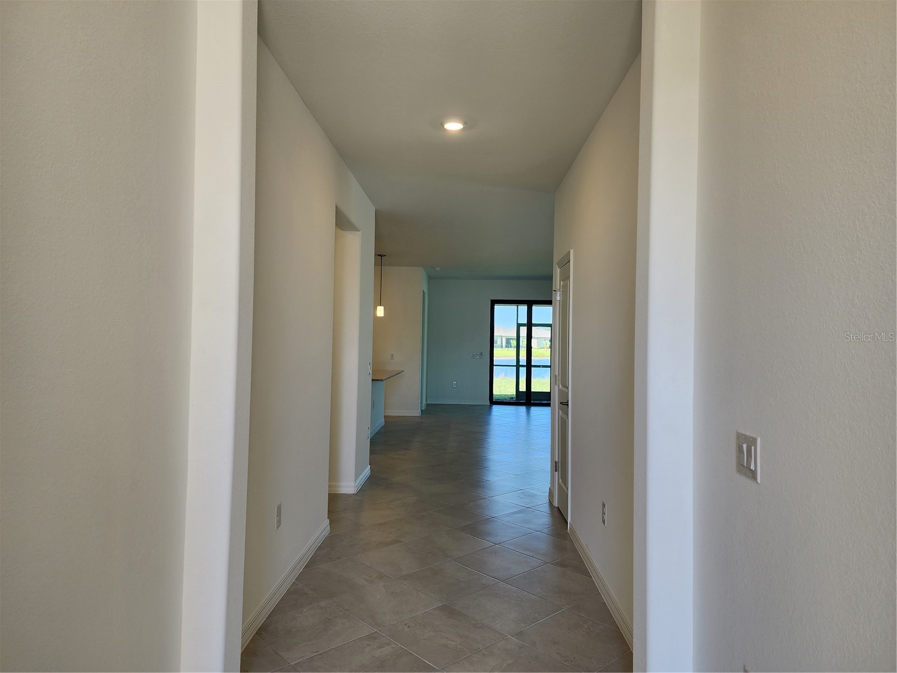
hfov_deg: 73.9
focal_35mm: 23
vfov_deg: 58.9
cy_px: 336
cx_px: 448
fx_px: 596
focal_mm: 6.4
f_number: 1.8
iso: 40
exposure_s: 1/120
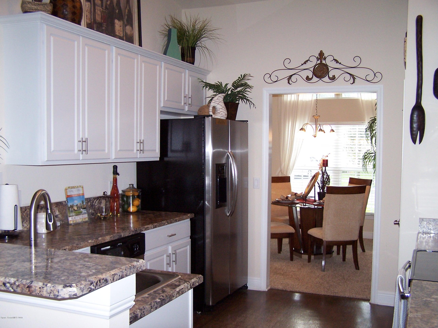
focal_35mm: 38
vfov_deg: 37.7
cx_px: 219
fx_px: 481
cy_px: 164
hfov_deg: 49.0
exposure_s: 1/60
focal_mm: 6.3
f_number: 2.8
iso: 140
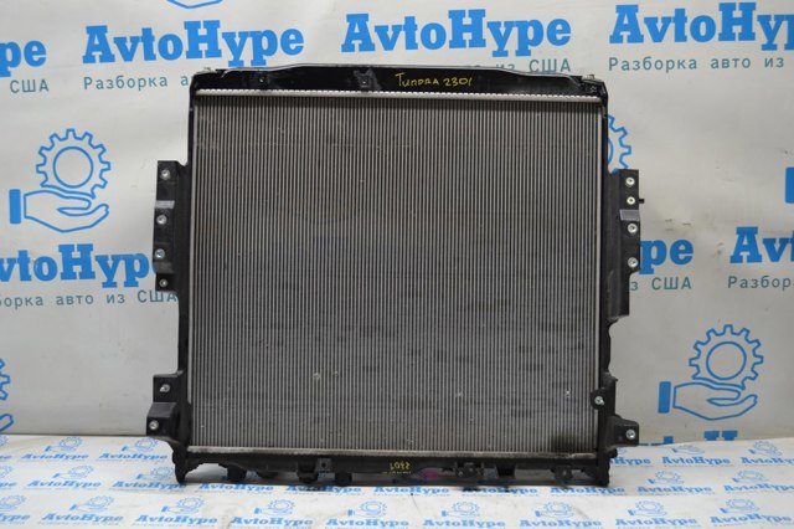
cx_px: 397
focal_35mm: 36
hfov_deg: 53.2
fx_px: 794
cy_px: 264
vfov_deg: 36.8
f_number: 4.2
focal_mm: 24
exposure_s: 1/80
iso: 400
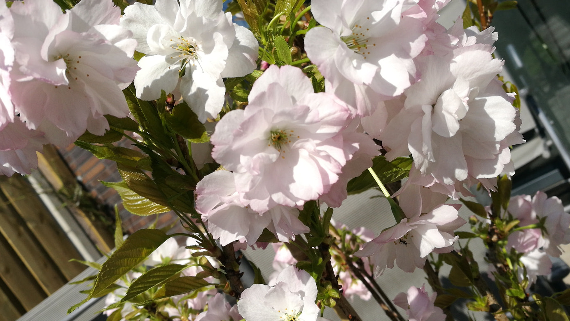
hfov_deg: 58.0
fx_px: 514
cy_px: 174
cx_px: 269
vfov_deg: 34.6
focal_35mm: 34
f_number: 2.2
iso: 50
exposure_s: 1/1198
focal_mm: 4.5
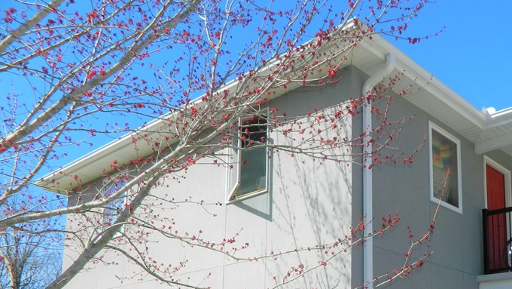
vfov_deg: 27.4
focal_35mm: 41
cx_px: 382
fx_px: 557
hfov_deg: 47.6
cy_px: 287
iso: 80
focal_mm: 4.5
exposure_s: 1/800
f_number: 3.1
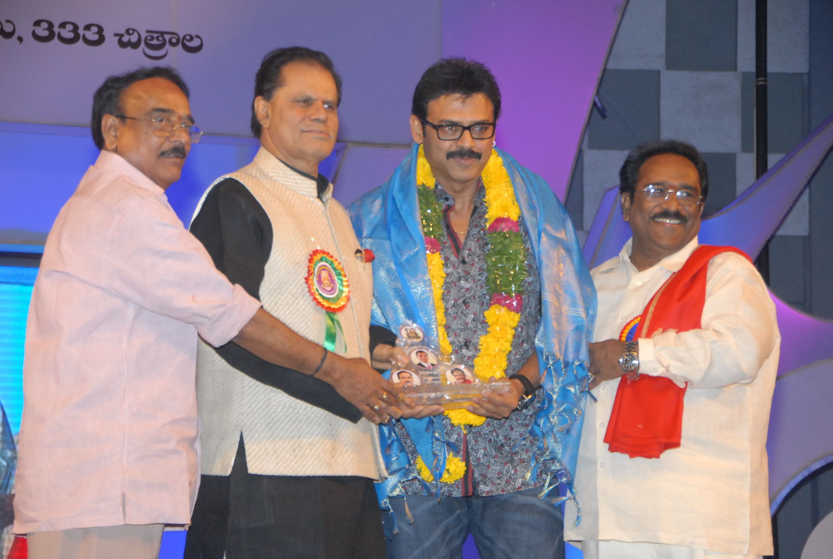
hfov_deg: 17.0
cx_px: 416
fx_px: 2782
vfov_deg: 11.5
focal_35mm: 120
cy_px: 280
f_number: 6.3
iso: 800
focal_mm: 80
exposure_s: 1/125
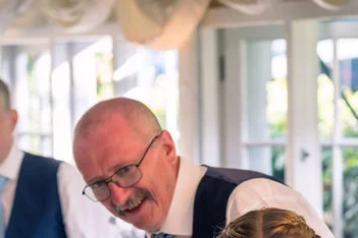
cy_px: 335
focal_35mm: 219
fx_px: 2178
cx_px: 334
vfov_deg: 6.2
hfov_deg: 9.4
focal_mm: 75
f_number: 2.8
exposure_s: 1/200
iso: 400
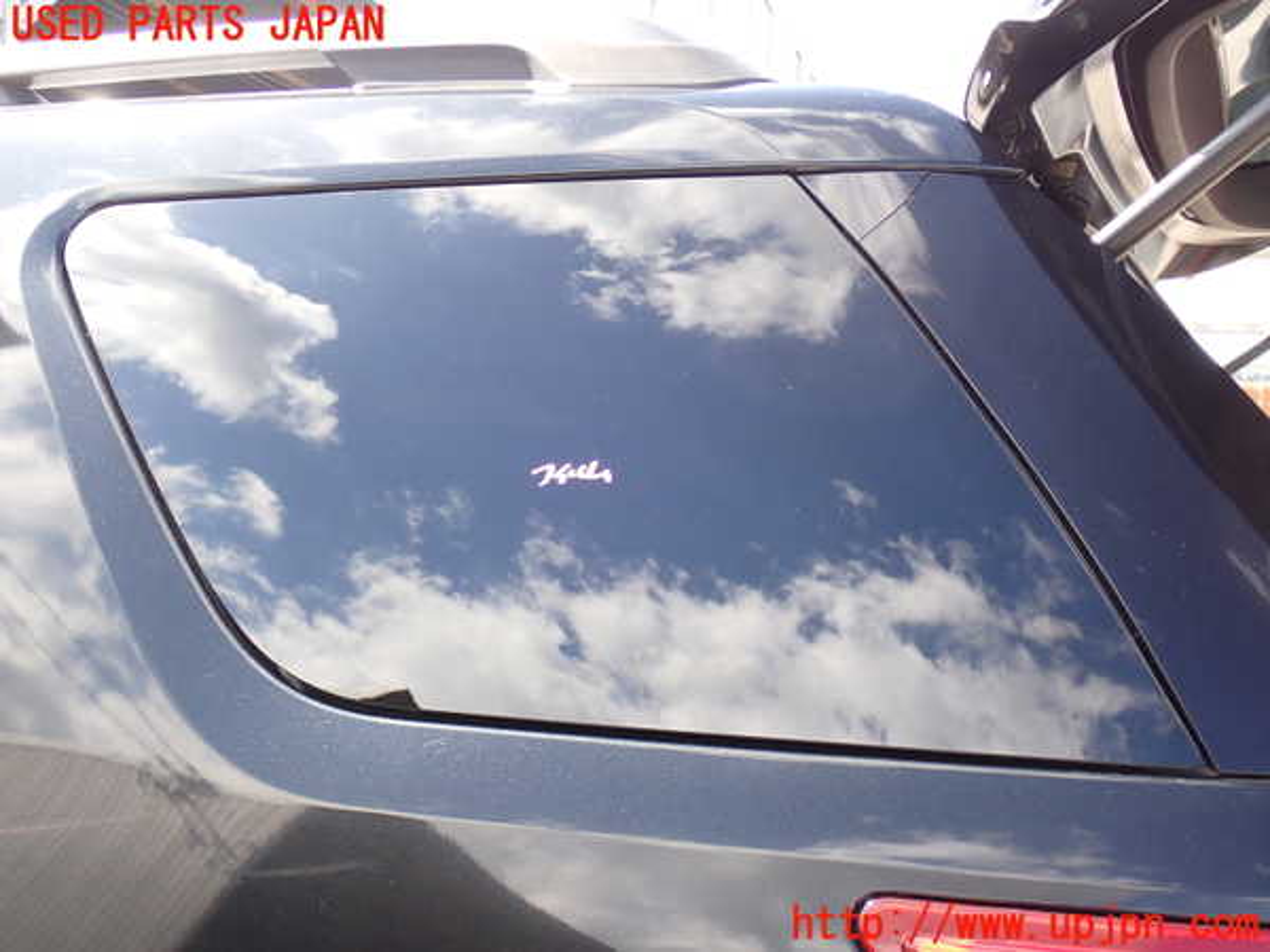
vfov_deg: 35.1
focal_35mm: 41
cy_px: 476
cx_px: 635
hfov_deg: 45.8
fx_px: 1504
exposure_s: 1/100
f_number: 4
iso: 100
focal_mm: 7.31
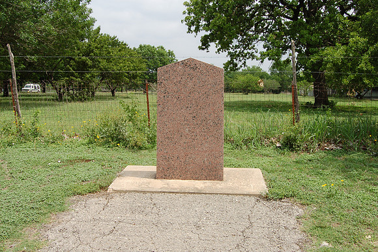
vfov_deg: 38.3
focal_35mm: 34
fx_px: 362
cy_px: 126
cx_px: 189
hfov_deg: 55.1
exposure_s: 1/320
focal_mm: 23
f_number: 9
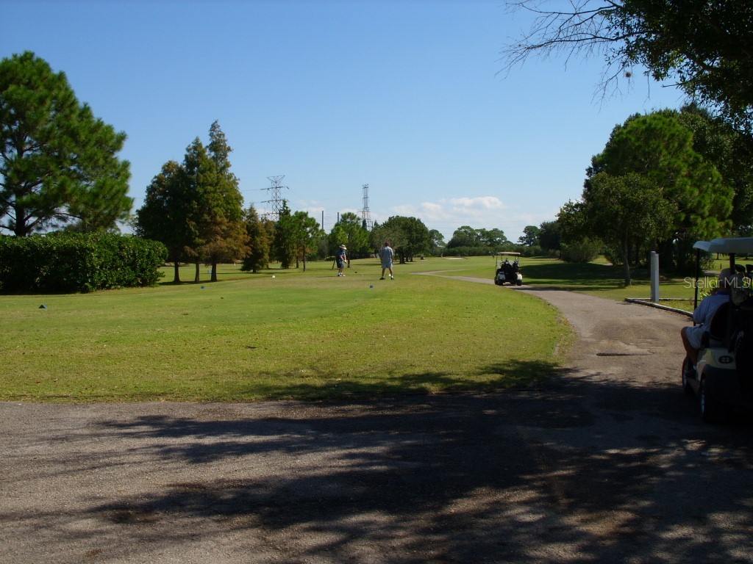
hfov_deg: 49.0
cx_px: 376
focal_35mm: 38
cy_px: 282
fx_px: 827
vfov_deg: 37.7
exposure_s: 1/309
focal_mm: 7.8
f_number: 7.4
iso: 50
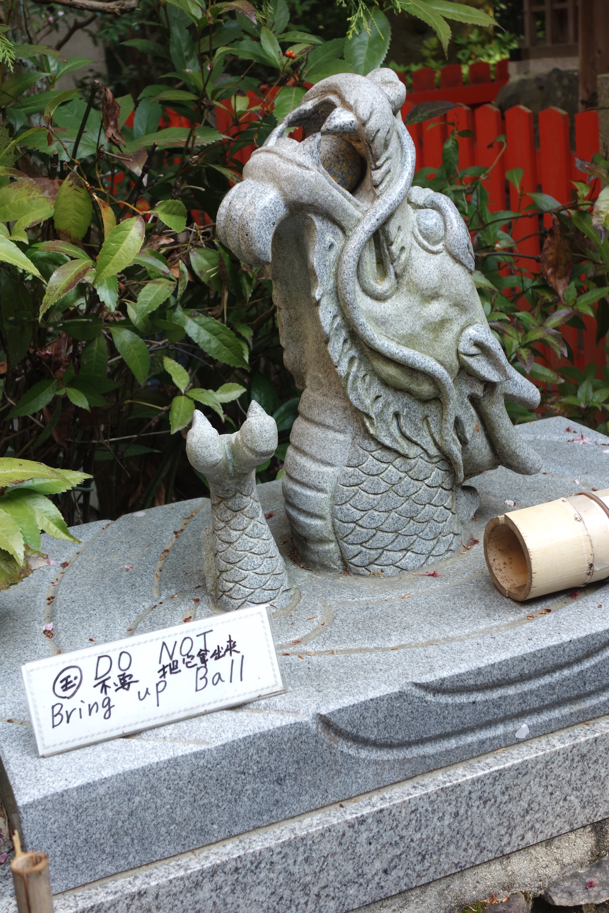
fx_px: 1243
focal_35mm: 49
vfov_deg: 40.3
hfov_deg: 27.5
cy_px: 456
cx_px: 304
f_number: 4
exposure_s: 1/100
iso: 125
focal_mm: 18.02
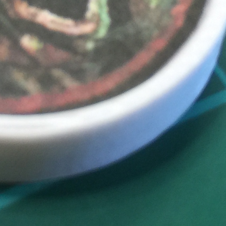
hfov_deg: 11.9
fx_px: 1078
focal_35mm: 146
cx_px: 39
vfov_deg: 11.6
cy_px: -82
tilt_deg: -49.3
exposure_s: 1/15
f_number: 2.2
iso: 32
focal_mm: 4.15
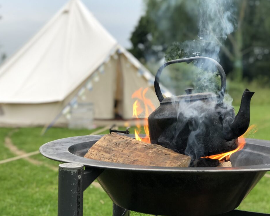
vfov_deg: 25.4
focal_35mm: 60
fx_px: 480
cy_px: 107
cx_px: 140
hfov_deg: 31.4
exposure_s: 1/30
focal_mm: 6.6
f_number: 2.8
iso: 25
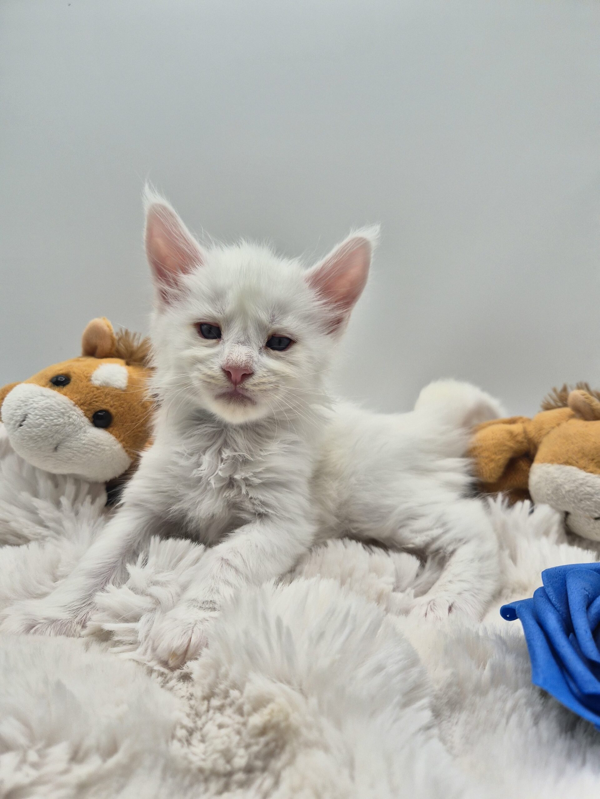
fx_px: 532
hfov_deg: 58.9
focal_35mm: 23
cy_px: 400
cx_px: 300
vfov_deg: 73.9
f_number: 1.8
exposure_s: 1/1244
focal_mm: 5.4
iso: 80
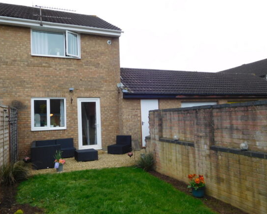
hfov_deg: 64.0
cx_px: 135
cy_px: 107
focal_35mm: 27
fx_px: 213
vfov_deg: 53.2
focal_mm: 4.5
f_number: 3.4
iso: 125
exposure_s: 1/125
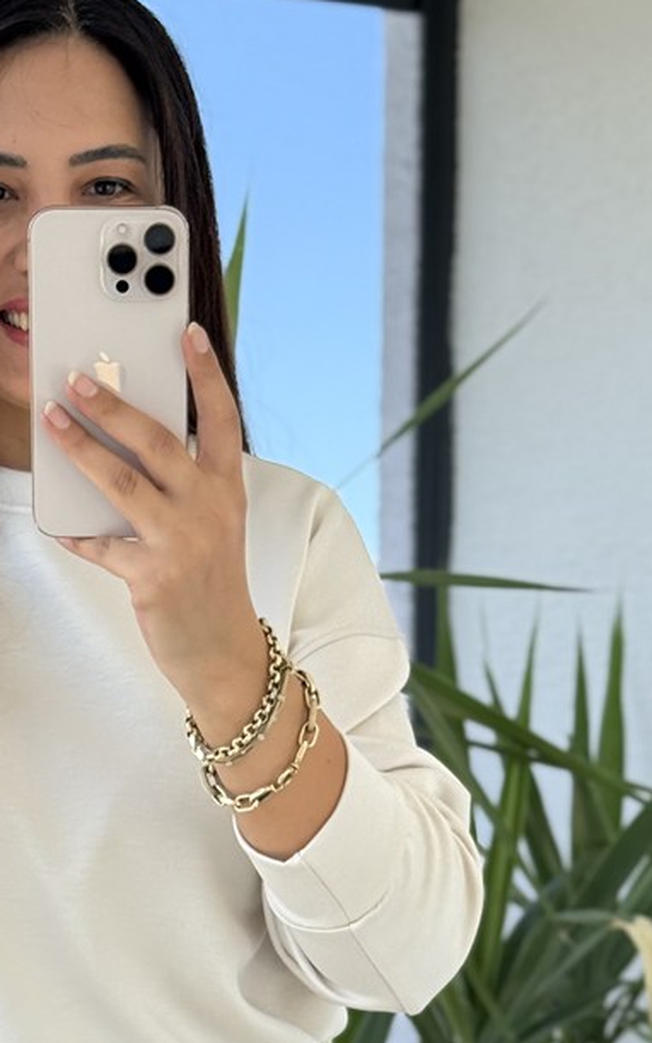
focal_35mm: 111
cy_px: 882
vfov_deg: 18.5
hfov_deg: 11.8
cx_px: 130
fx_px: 3155
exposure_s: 1/747
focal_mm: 6.76
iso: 80
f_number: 1.78
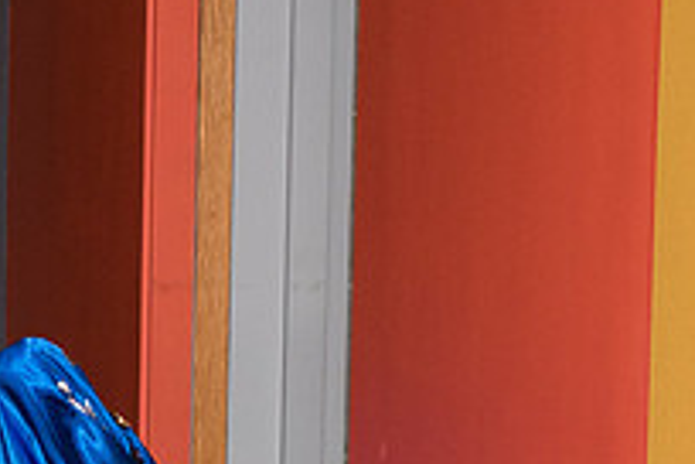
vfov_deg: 9.6
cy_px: 394
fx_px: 2741
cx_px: -273
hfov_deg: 13.8
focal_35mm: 142
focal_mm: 50
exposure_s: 1/125
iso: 800
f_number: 5
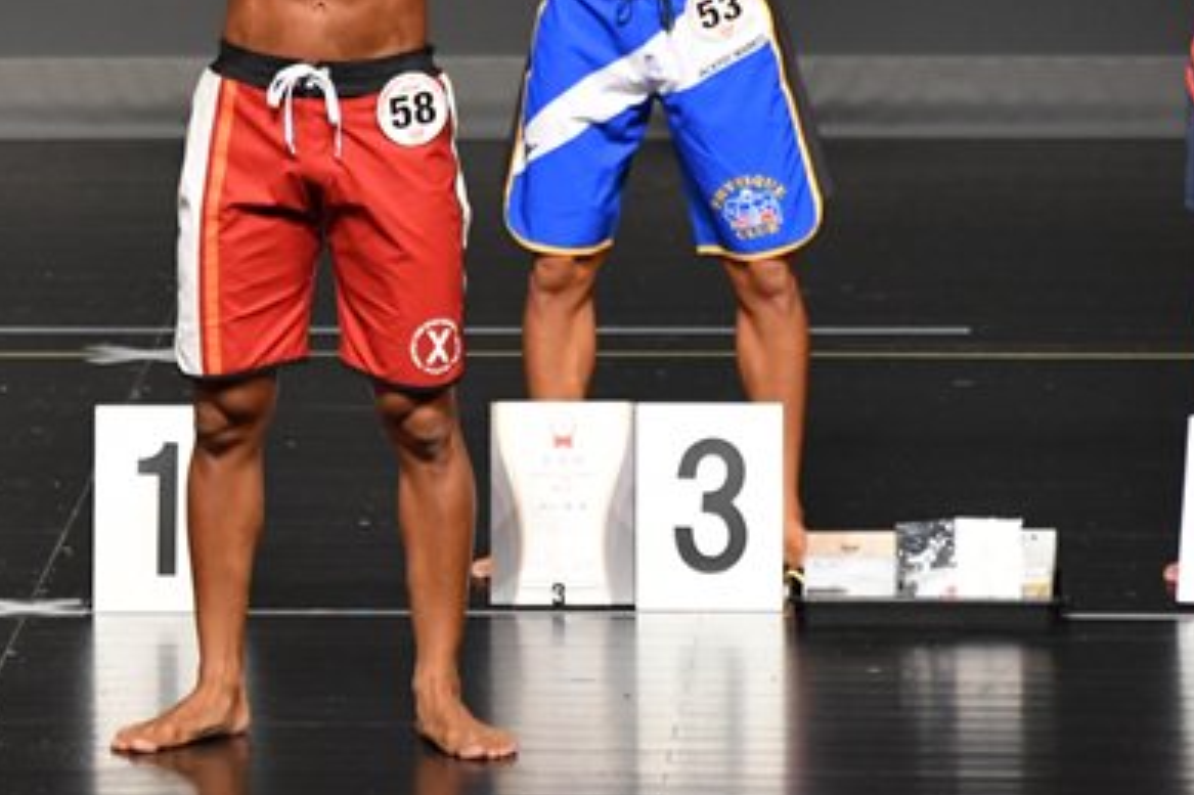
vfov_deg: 2.4
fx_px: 18830
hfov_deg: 3.6
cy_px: 86
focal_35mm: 568
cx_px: 140
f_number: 5.6
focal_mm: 190
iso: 2500
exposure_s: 1/400
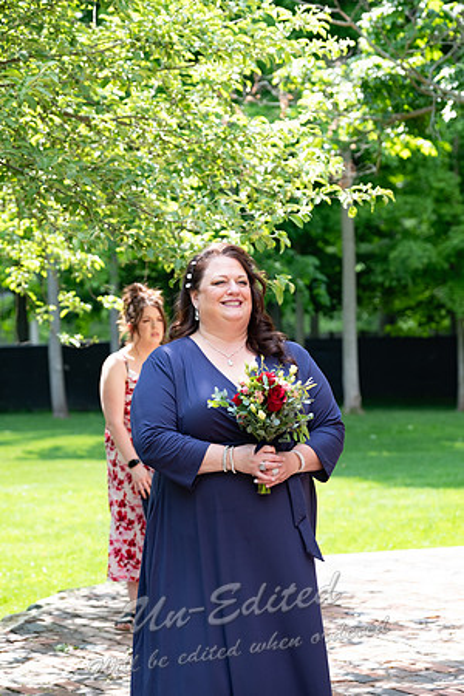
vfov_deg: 20.6
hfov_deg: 13.8
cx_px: 232
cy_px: 348
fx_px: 1914
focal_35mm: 99
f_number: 3.6
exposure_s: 1/200
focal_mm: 66
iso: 250
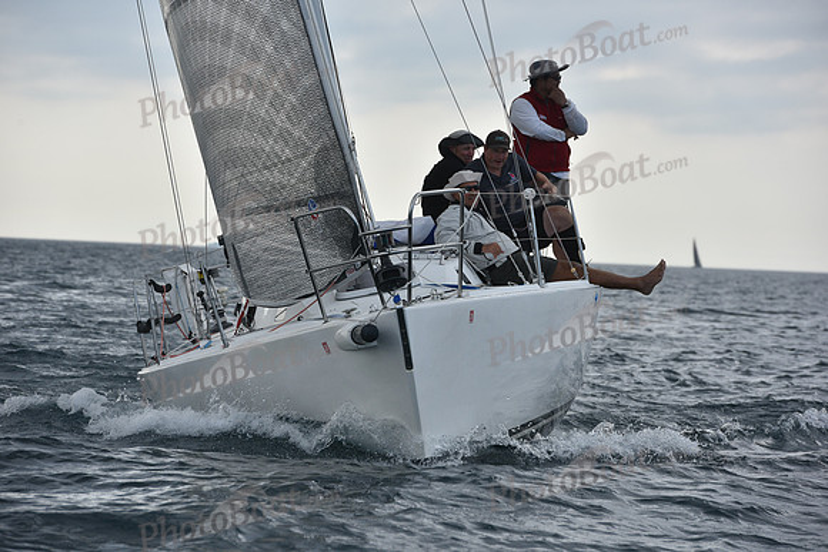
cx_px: 414
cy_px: 276
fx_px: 4601
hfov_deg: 10.3
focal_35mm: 200
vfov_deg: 6.9
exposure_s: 1/800
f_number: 8
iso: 250
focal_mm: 200
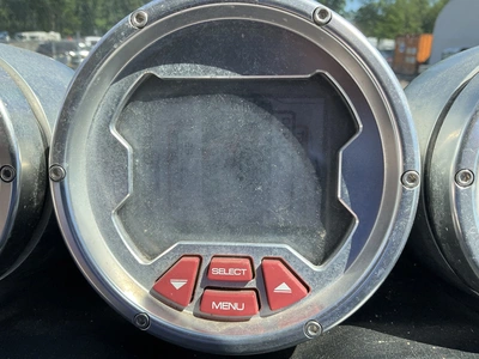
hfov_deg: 61.7
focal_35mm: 29
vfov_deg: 48.2
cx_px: 240
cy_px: 180
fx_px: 401
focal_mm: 3
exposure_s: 1/770
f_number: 1.8
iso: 25
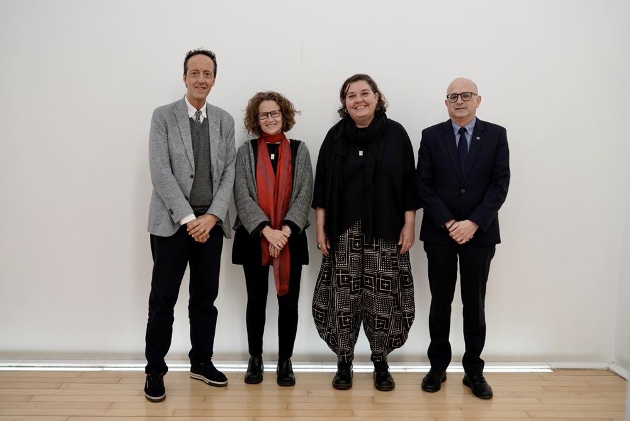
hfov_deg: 51.9
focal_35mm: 37
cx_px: 315
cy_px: 210
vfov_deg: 36.0
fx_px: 648
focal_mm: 37
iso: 1250
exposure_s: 1/200
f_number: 5.6
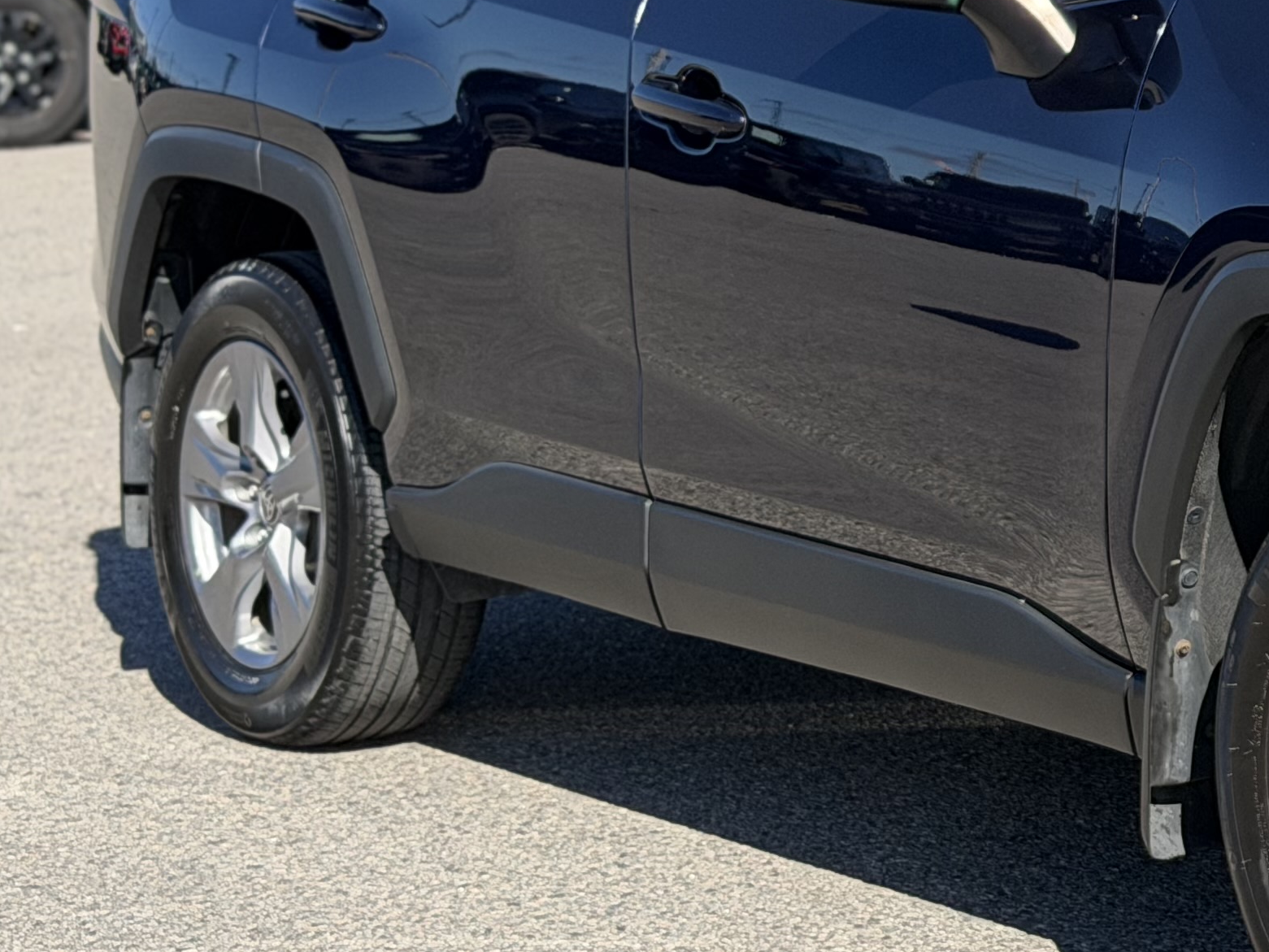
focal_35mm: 124
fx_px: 4546
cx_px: 1611
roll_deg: +0.1
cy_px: 150
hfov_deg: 15.2
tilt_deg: -5.4
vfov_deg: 11.9
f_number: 1.78
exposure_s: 1/3378
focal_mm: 6.76
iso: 100
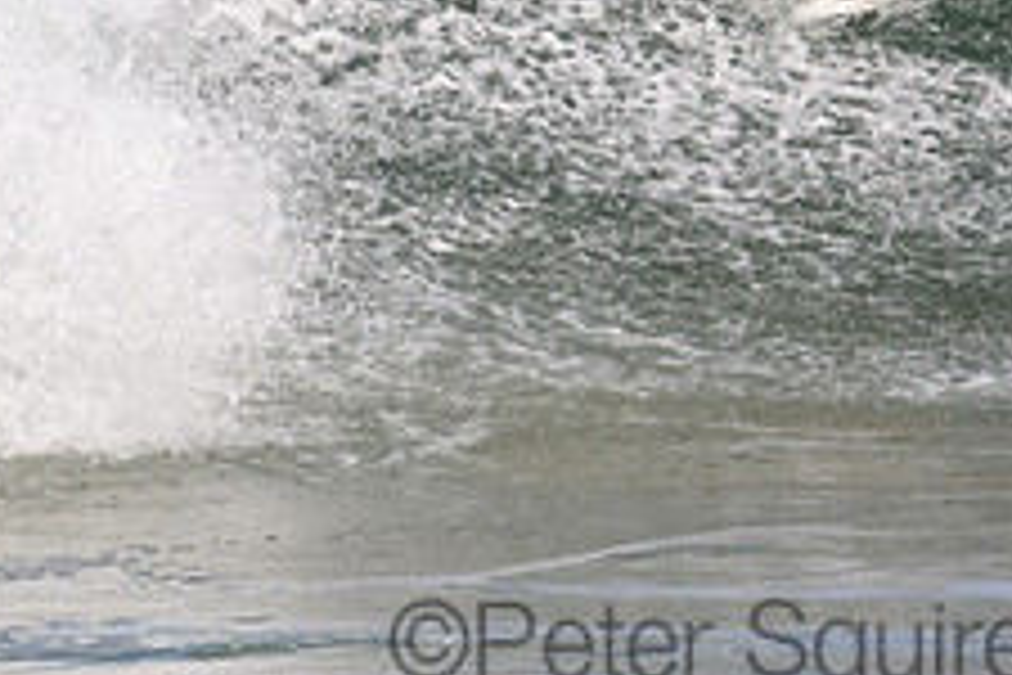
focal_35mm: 2063
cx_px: 738
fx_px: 57989
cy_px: -106
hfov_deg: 1.0
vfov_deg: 0.7
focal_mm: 800
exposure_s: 1/2000
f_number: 11
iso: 1400
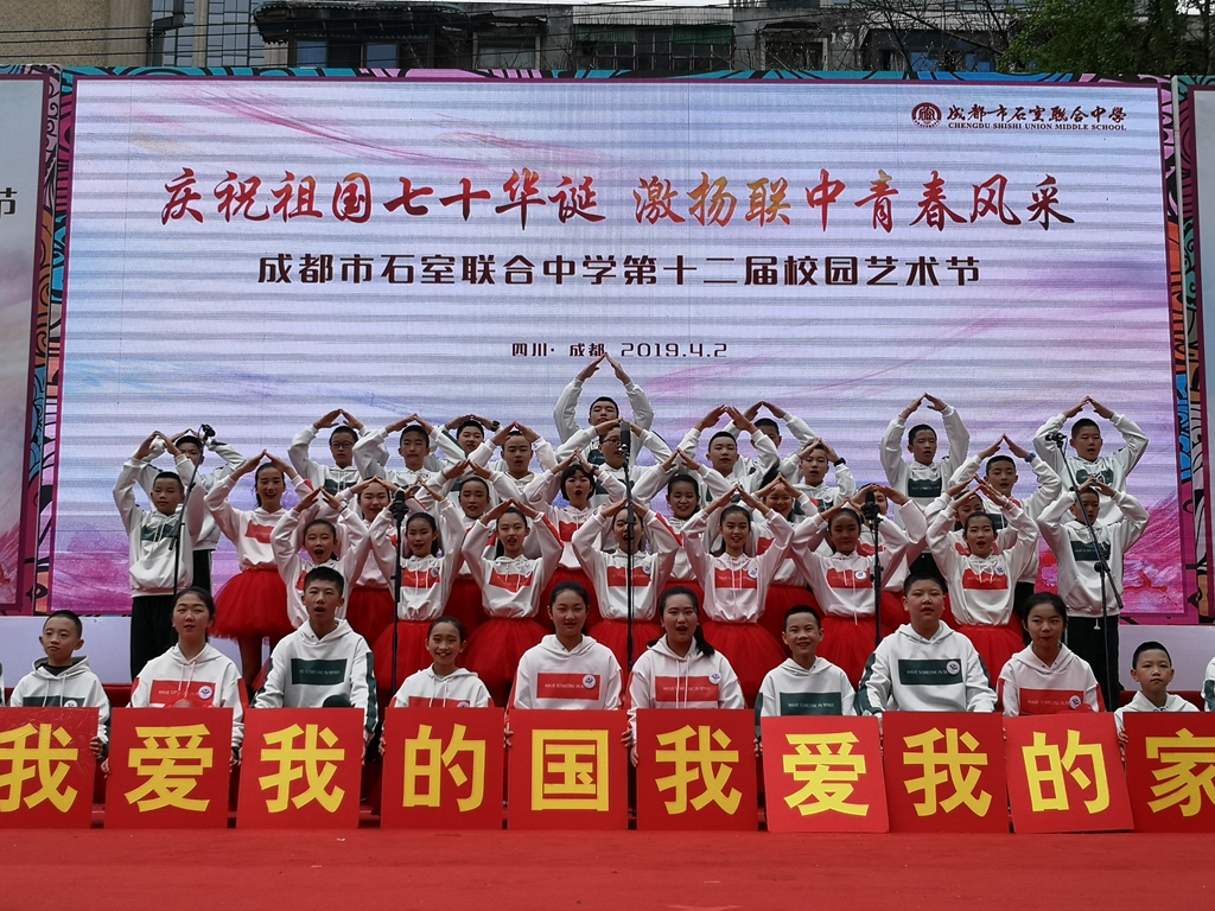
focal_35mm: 49
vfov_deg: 29.7
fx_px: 1720
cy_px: 456
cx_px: 608
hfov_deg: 38.9
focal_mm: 3.95
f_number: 1.8
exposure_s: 1/941
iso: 50
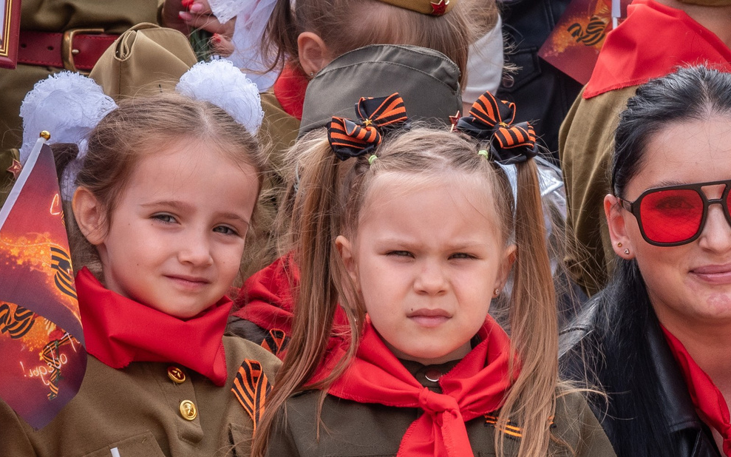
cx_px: 549
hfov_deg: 10.6
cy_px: 366
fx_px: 3944
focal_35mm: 198
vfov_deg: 6.6
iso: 320
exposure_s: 1/160
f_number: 13
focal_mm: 75
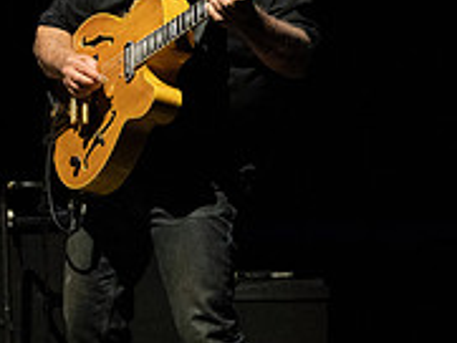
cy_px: 112
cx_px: 98
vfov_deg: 1.2
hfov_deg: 1.6
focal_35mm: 1211
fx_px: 15998
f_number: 5.6
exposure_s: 1/250
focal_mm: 394
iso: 3200
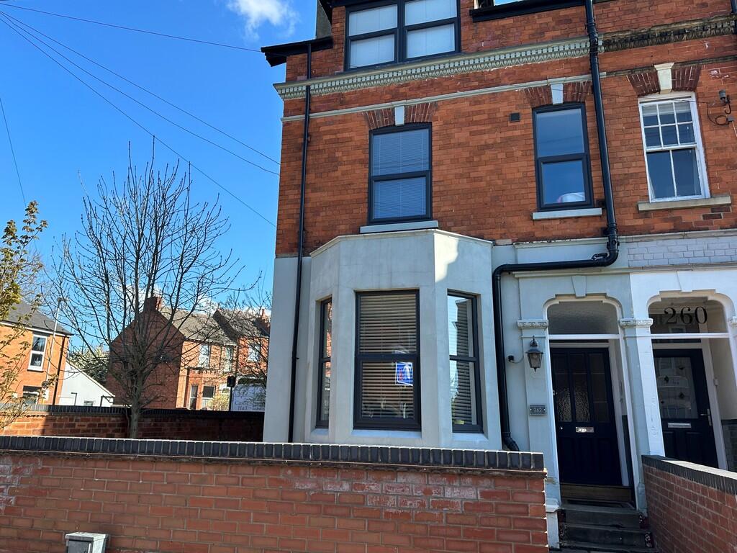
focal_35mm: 24
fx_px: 511
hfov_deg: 71.6
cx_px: 368
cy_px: 276
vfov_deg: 56.8
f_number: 1.78
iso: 80
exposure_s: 1/1779
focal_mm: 6.86
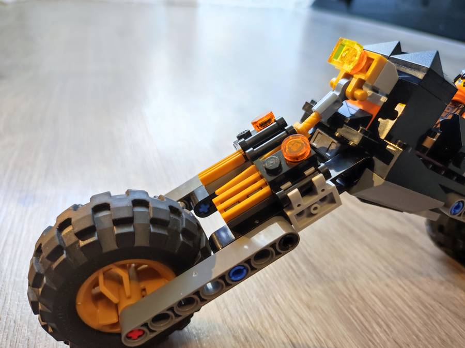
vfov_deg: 54.8
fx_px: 335
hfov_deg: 69.4
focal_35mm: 25
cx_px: 232
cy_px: 174
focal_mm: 4.7
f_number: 1.79
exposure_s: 1/33
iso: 695
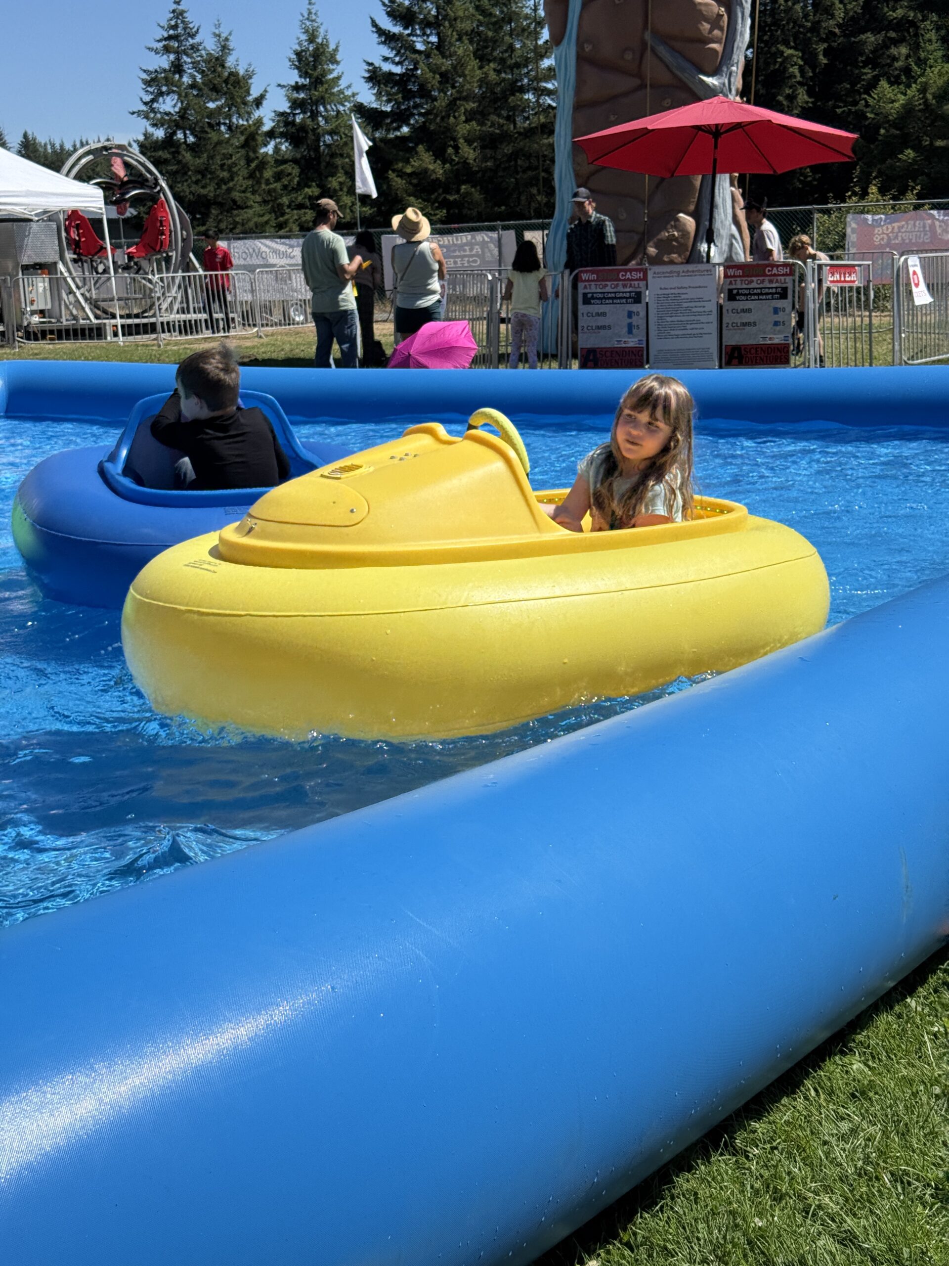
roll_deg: +2.3
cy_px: 633
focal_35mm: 48
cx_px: 474
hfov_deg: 30.3
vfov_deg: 39.7
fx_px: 1755
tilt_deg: -11.8
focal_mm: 6.76
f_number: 1.78
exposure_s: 1/7874
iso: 80
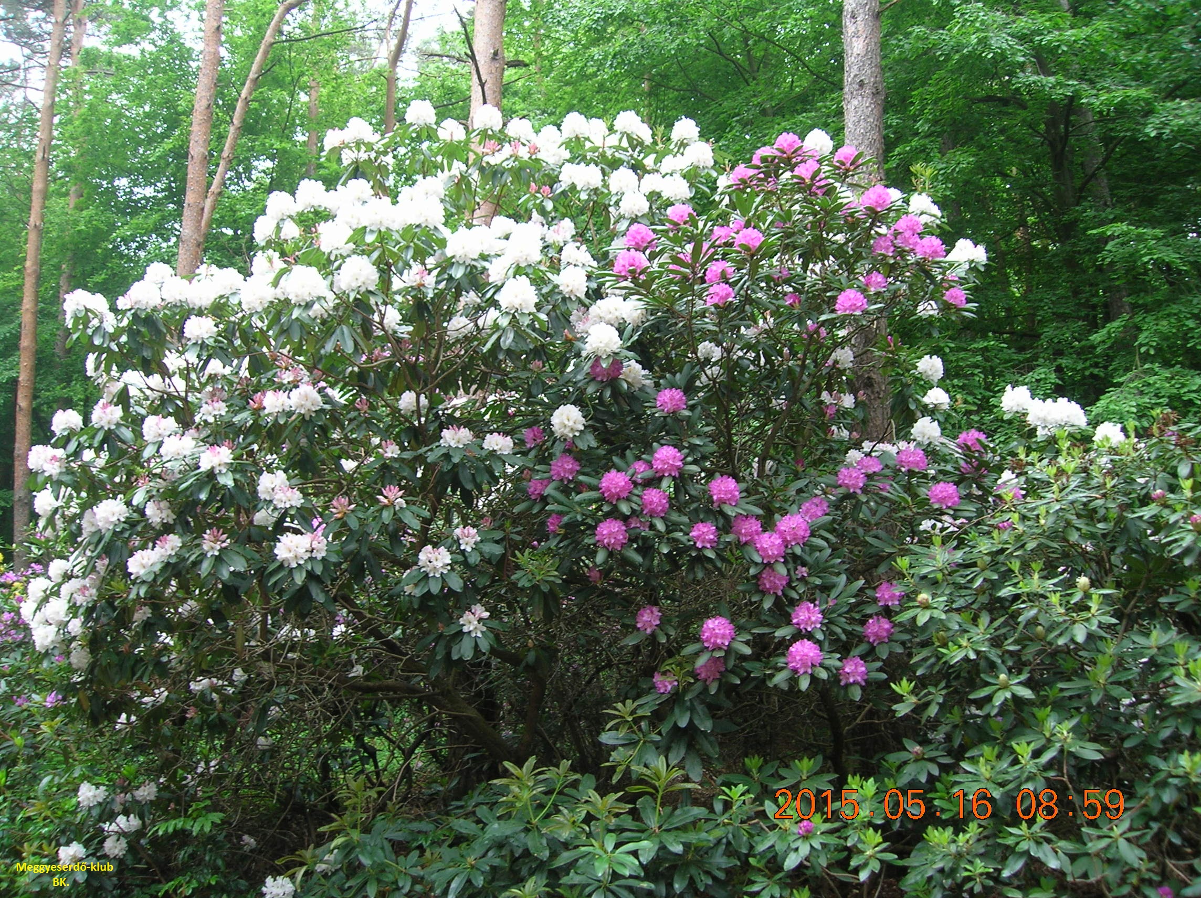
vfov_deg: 41.7
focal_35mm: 34
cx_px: 600
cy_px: 449
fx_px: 1179
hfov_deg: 54.0
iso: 50
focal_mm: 5.7
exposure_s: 1/34.1
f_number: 2.9
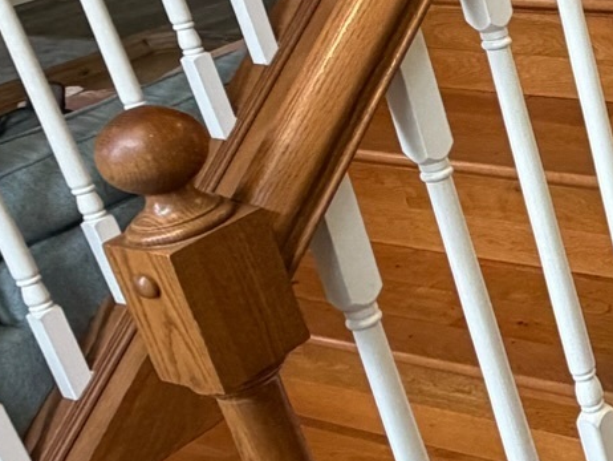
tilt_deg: -21.4
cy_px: 56
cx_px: 1022
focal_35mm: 62
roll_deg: +4.8
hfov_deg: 22.5
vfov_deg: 23.1
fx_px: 1099
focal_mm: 2.22
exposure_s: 1/120
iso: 250
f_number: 2.2
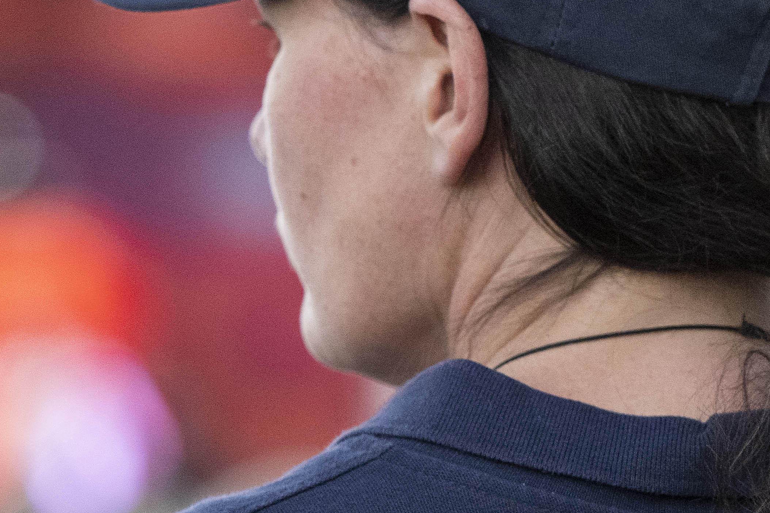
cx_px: -554
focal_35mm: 528
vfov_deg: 2.6
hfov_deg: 3.9
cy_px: 125
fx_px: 11292
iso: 800
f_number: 3.5
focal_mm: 135
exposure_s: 1/640
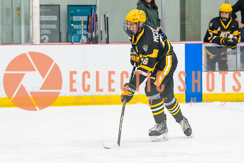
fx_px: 1665
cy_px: 79
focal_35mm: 246
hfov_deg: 8.4
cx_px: 152
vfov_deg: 5.6
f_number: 2.8
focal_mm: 122
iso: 4000
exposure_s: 1/800
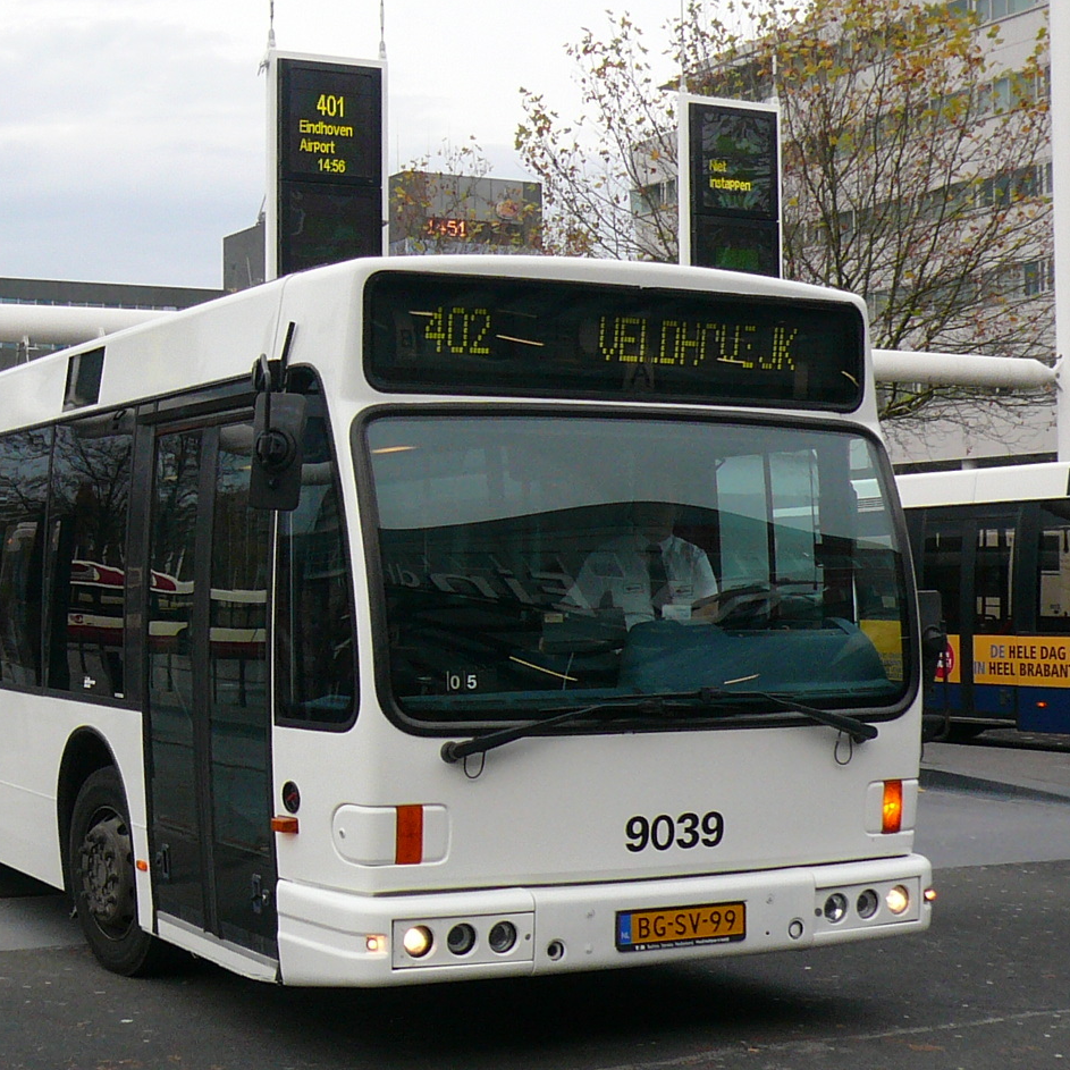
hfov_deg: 28.3
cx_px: 314
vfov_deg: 28.6
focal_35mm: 60
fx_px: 2098
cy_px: 562
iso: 100
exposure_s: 1/200
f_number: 2.8
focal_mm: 4.6
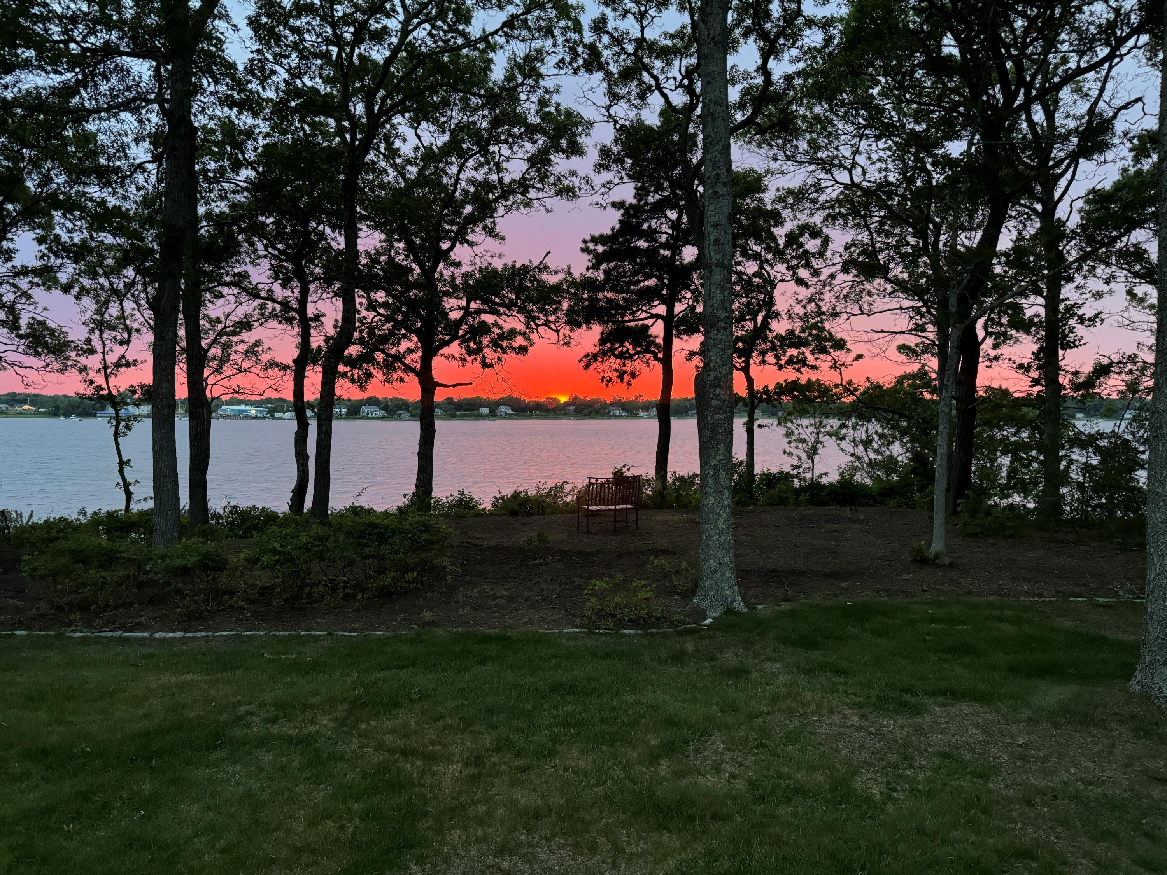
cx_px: 584
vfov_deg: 56.8
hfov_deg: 71.6
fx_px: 809
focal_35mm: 24
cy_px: 438
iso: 800
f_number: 1.78
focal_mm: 6.76
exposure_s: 1/52
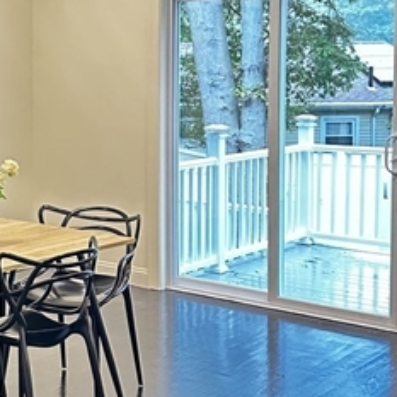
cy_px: 123
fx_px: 908
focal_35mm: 70
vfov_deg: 24.5
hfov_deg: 23.0
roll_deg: +0.2
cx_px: -55
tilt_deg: -3.7
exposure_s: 1/60
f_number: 1.78
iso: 640
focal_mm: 6.86
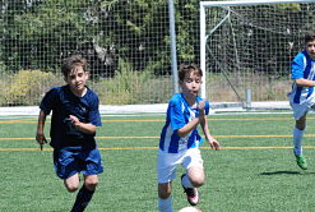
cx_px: 144
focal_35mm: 255
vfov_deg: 5.4
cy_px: 163
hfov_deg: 8.1
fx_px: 2235
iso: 640
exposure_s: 1/1000
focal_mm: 105
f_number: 8
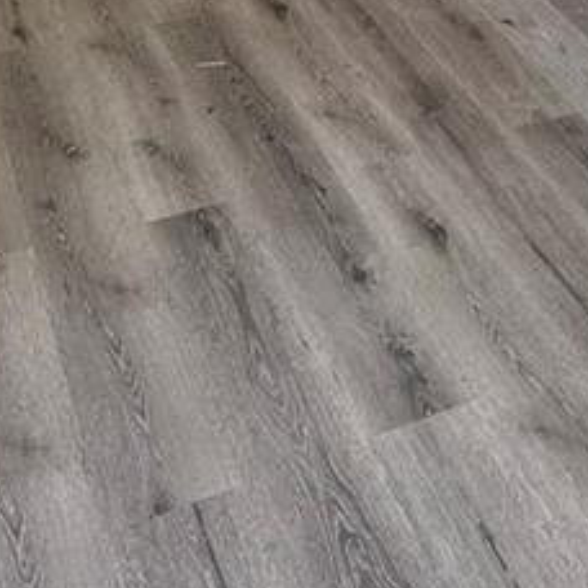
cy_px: -286
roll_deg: -4.2
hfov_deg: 26.0
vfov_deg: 22.1
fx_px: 1249
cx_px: 464
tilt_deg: -14.6
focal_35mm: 65
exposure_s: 1/60
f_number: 2.2
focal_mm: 2.22
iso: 250
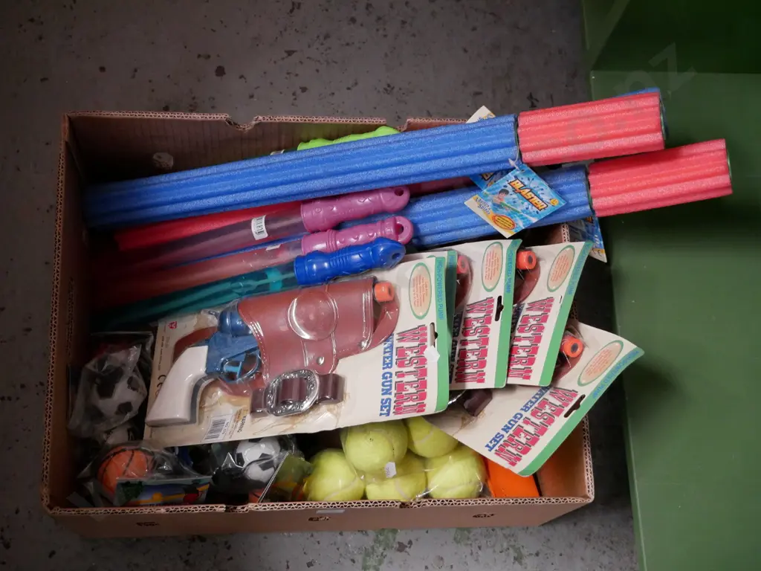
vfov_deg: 32.9
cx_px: 380
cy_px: 286
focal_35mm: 44
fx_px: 967
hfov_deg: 42.9
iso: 3200
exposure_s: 1/30
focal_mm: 22
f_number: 4.2
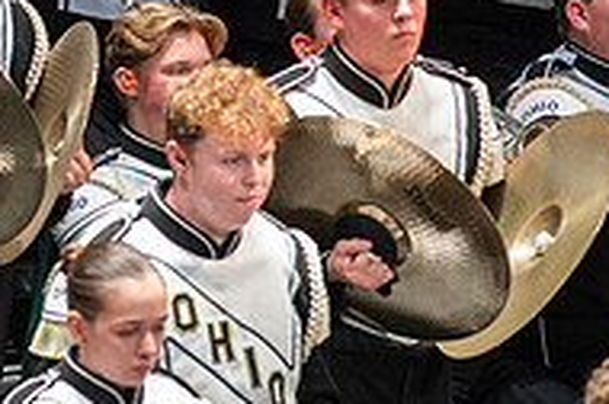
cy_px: -96
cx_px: -266
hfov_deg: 2.2
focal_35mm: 917
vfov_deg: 1.5
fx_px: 15486
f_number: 5.6
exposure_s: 1/400
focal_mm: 300
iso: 5000
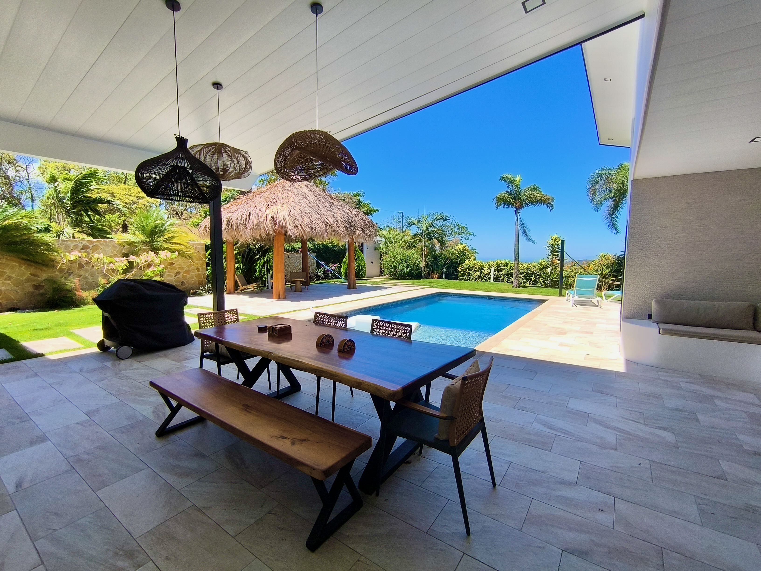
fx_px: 352
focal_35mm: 16
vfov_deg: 78.1
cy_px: 286
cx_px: 380
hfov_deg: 94.5
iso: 50
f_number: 2.2
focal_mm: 1.65
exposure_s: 1/1363
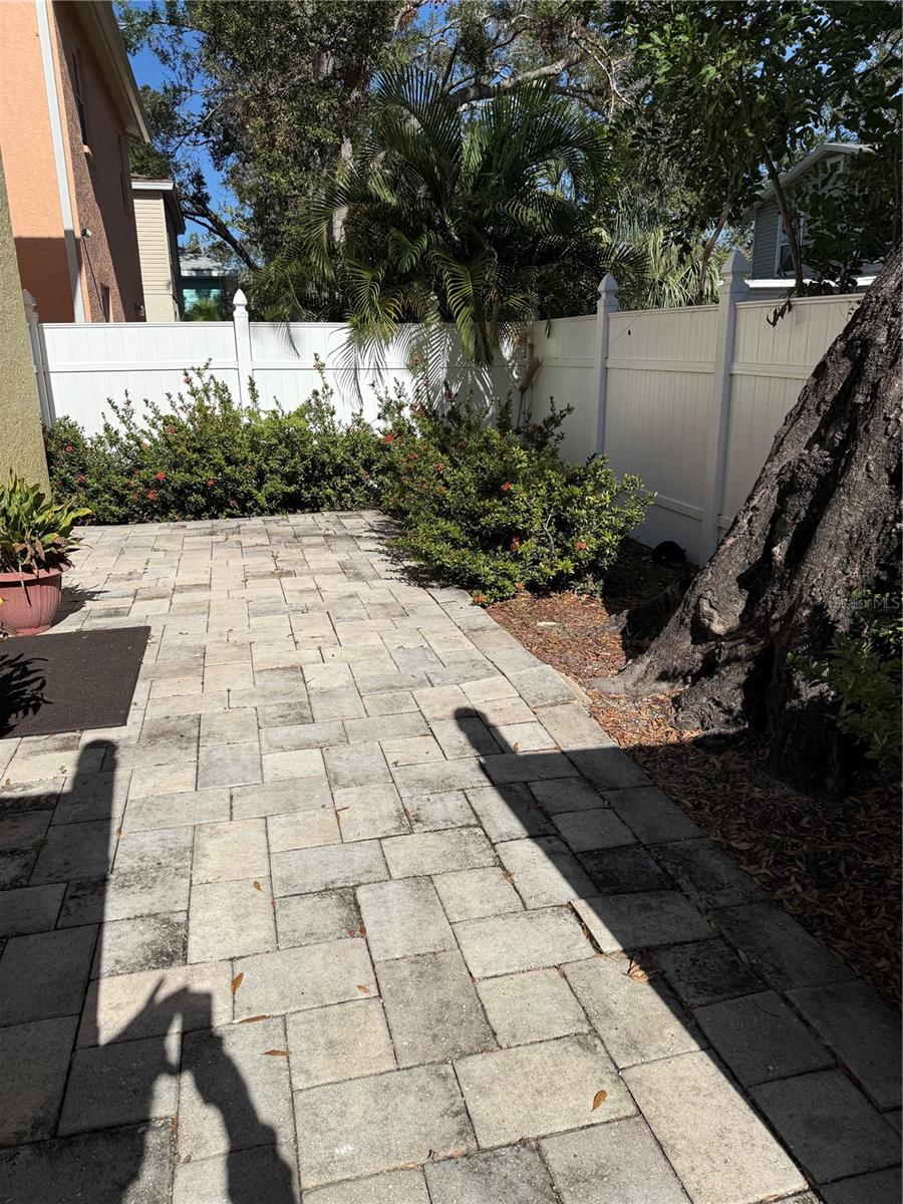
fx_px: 835
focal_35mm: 24
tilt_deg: -15.8
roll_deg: -0.4
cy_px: 602
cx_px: 452
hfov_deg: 56.8
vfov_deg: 71.6
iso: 80
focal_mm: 6.76
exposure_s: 1/8130
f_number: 1.78
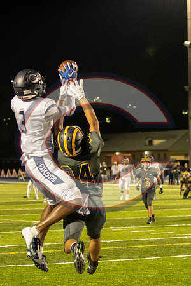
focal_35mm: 158
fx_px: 1253
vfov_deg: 13.0
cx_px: 104
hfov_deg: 8.7
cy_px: 143
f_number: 2.8
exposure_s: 1/1000
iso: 10000
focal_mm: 70
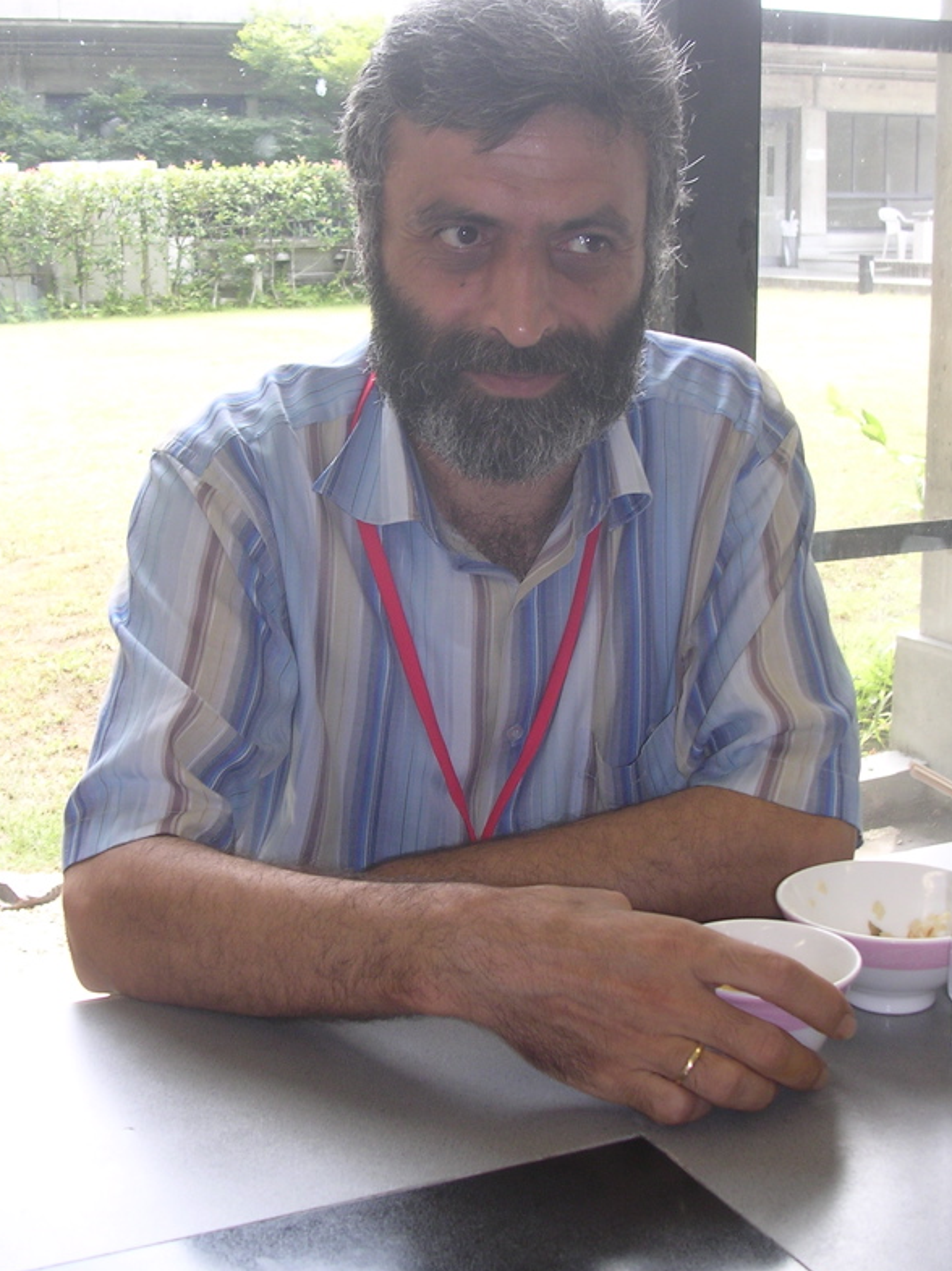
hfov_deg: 29.1
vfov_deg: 38.2
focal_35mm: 50
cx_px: 470
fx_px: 1835
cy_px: 632
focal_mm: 7.1
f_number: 3
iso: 100
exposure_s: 1/45.3
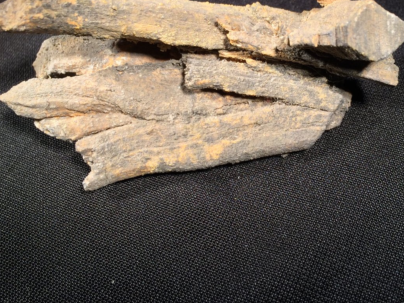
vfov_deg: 31.7
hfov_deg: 41.8
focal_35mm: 45
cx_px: 248
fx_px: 525
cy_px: 80
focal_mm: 4.15
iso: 50
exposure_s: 1/120
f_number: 2.2
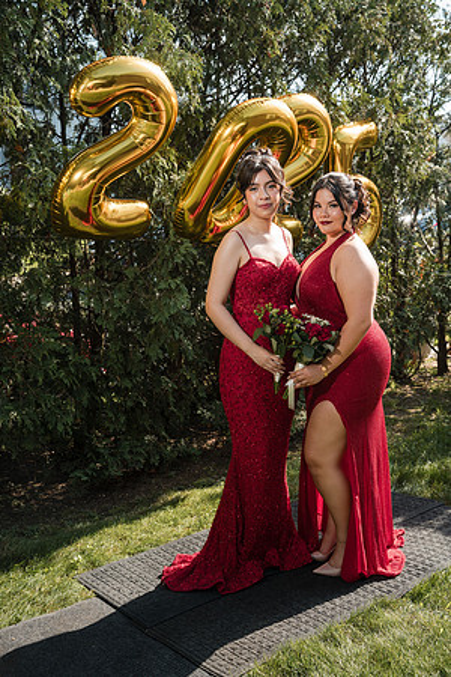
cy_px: 338
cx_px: 226
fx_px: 789
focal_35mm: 42
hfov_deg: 31.9
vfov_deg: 46.4
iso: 160
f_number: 5
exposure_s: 1/250
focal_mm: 42
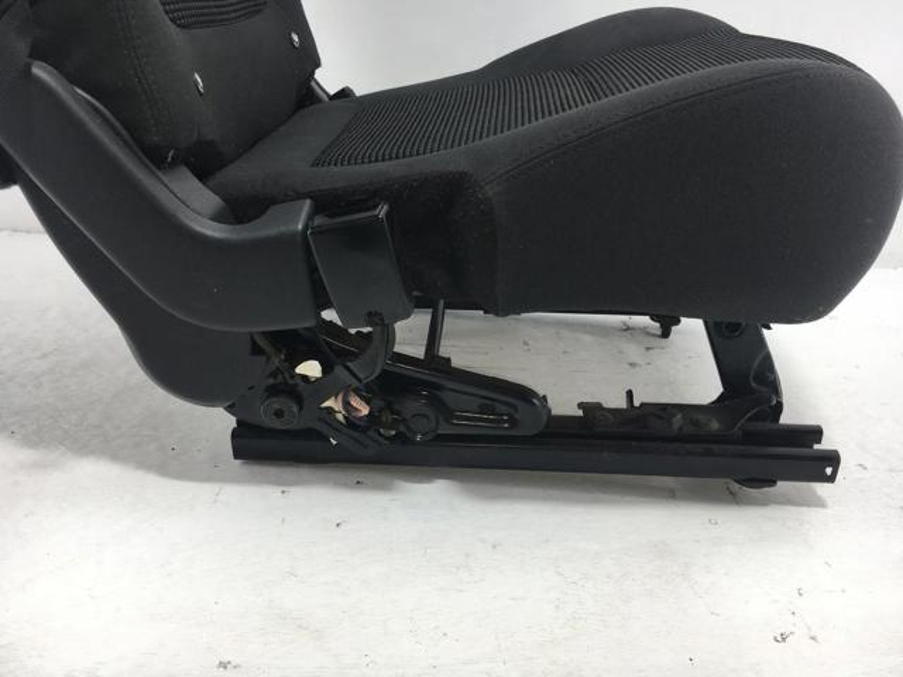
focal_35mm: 29
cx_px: 452
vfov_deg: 48.2
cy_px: 338
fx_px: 756
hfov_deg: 61.7
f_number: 2.2
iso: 25
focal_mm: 4.15
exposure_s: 1/144
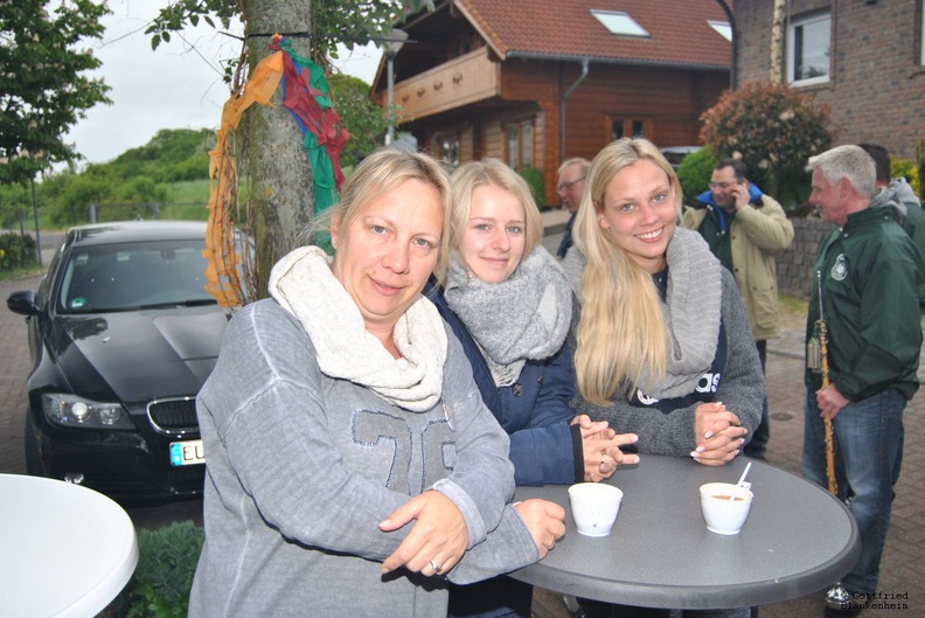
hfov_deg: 57.2
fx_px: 848
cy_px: 309
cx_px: 462
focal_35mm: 33
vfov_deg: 40.0
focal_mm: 22
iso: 200
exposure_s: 1/60
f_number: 4
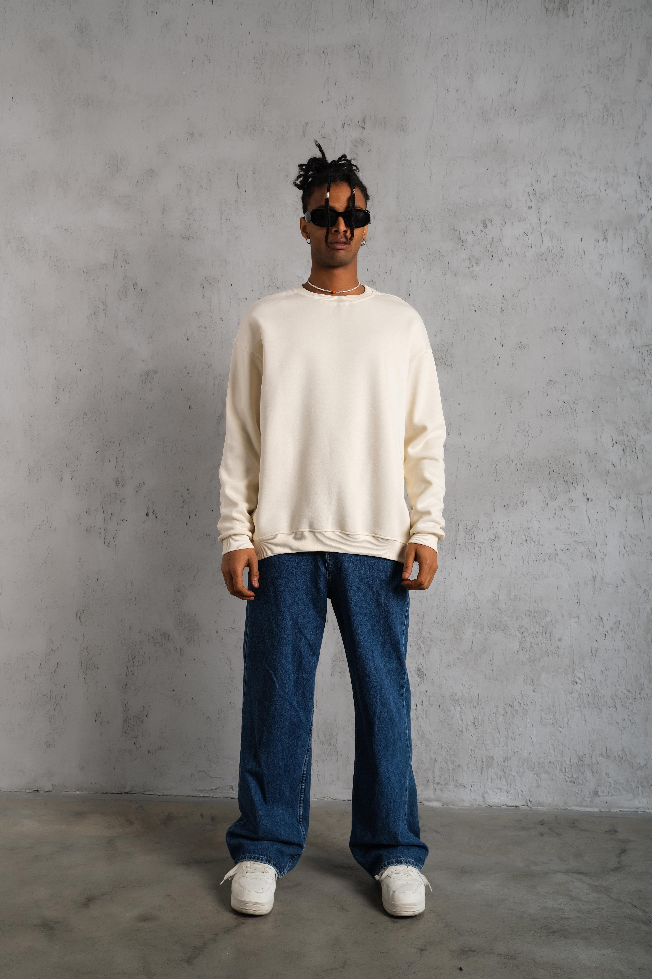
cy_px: 490
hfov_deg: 37.9
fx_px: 951
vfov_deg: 54.4
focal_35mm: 35
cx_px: 326
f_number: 5
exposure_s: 1/160
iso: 160
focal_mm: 23
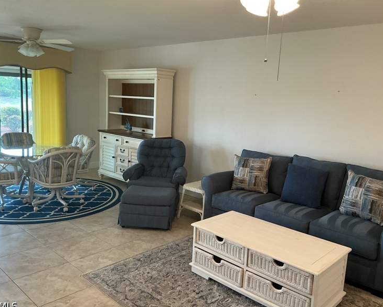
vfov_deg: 47.1
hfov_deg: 57.2
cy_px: 155
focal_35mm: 31
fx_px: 351
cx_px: 188
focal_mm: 3
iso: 160
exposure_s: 1/60
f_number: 1.8
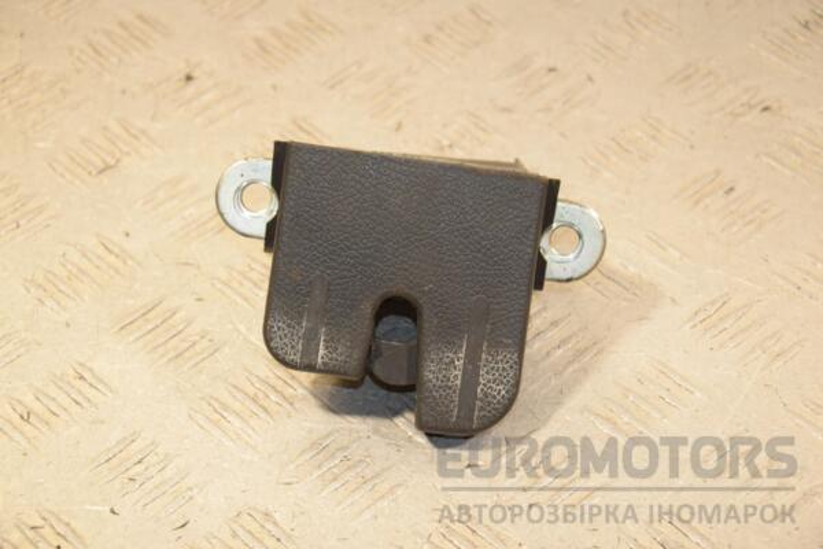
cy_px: 274
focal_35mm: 112
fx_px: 2572
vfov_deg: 12.2
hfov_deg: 18.2
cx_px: 412
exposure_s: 1/200
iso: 800
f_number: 6.3
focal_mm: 75
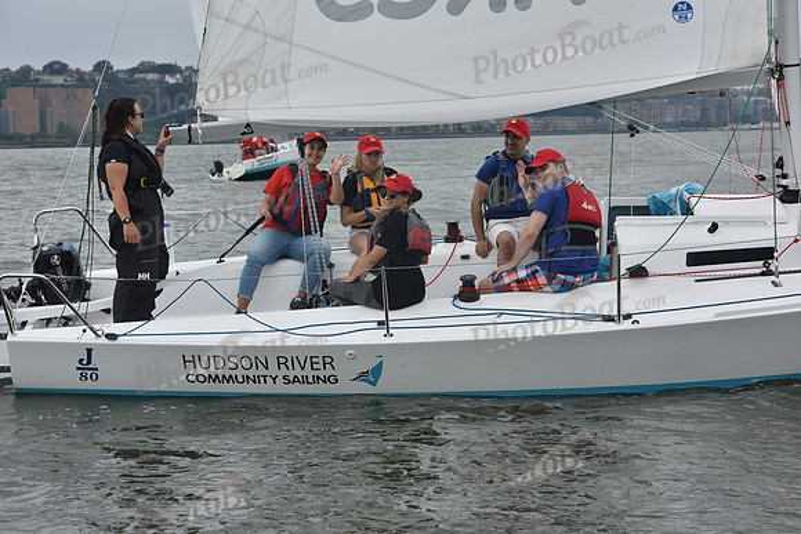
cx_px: 400
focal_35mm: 92
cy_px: 267
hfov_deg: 22.1
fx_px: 2047
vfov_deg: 14.9
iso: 400
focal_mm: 92
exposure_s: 1/800
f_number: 8
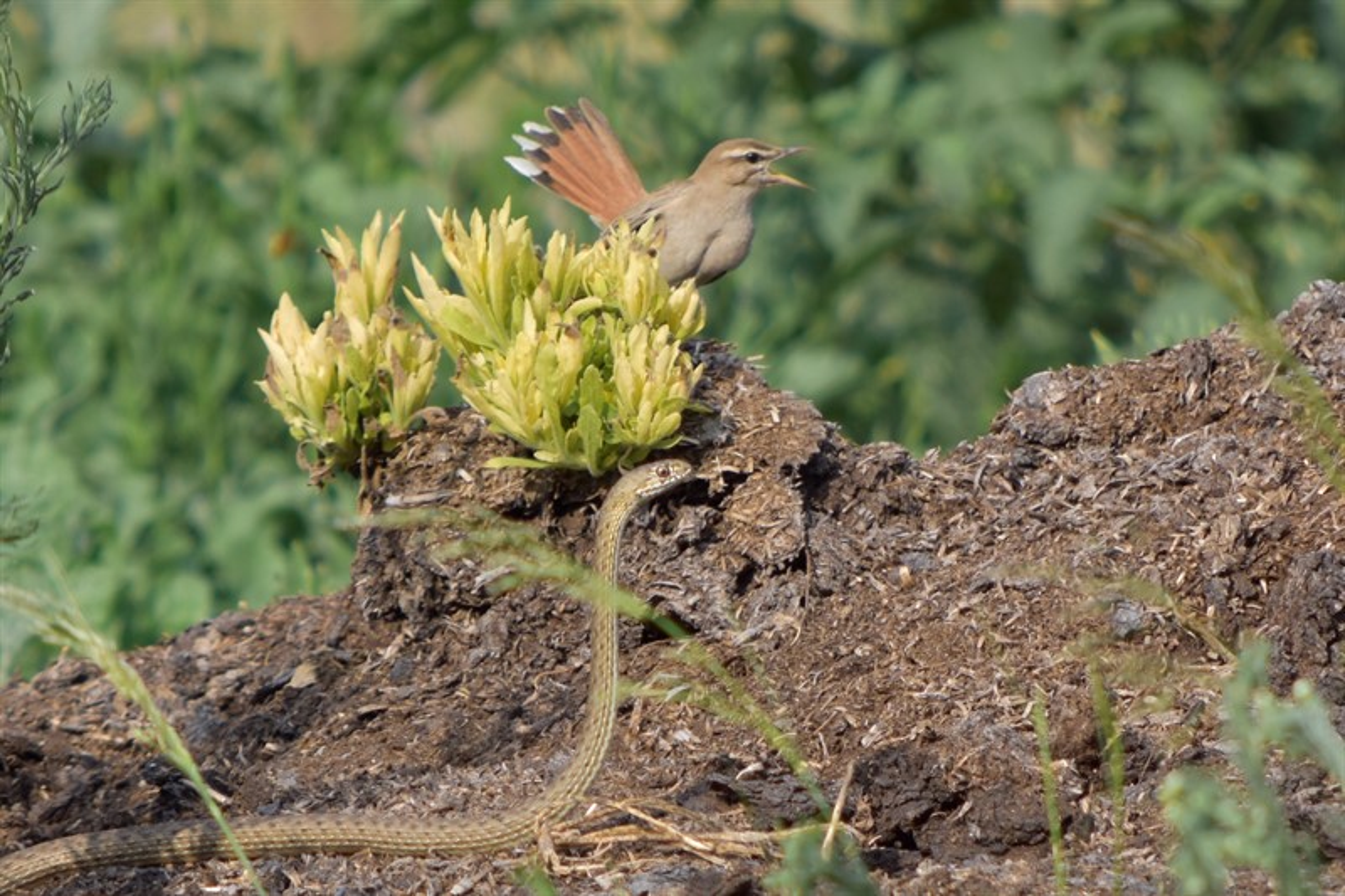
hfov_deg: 4.6
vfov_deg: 3.1
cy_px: 448
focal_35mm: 450
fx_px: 16808
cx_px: 672
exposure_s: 1/1000
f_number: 5.6
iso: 220
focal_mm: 300
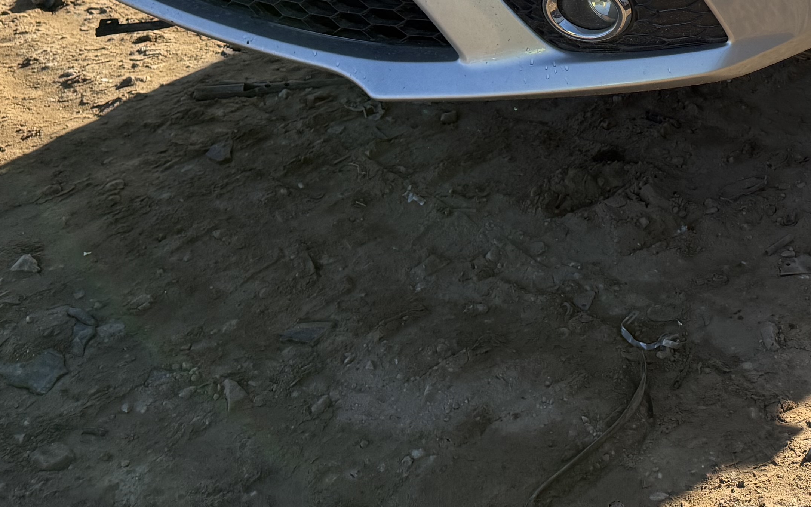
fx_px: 1481
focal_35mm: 67
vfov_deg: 17.2
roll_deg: -3.9
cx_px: 796
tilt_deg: -15.0
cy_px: -294
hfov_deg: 28.8
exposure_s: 1/2053
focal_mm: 6.76
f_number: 1.78
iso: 100
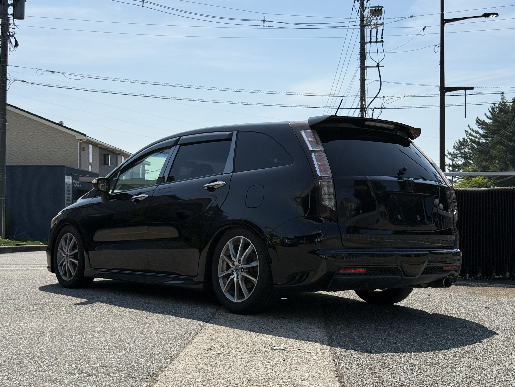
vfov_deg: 30.3
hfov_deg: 39.7
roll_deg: +0.5
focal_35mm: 48
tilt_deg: +2.1
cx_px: 258
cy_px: 194
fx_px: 714
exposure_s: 1/11364
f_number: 1.78
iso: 64
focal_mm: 6.76
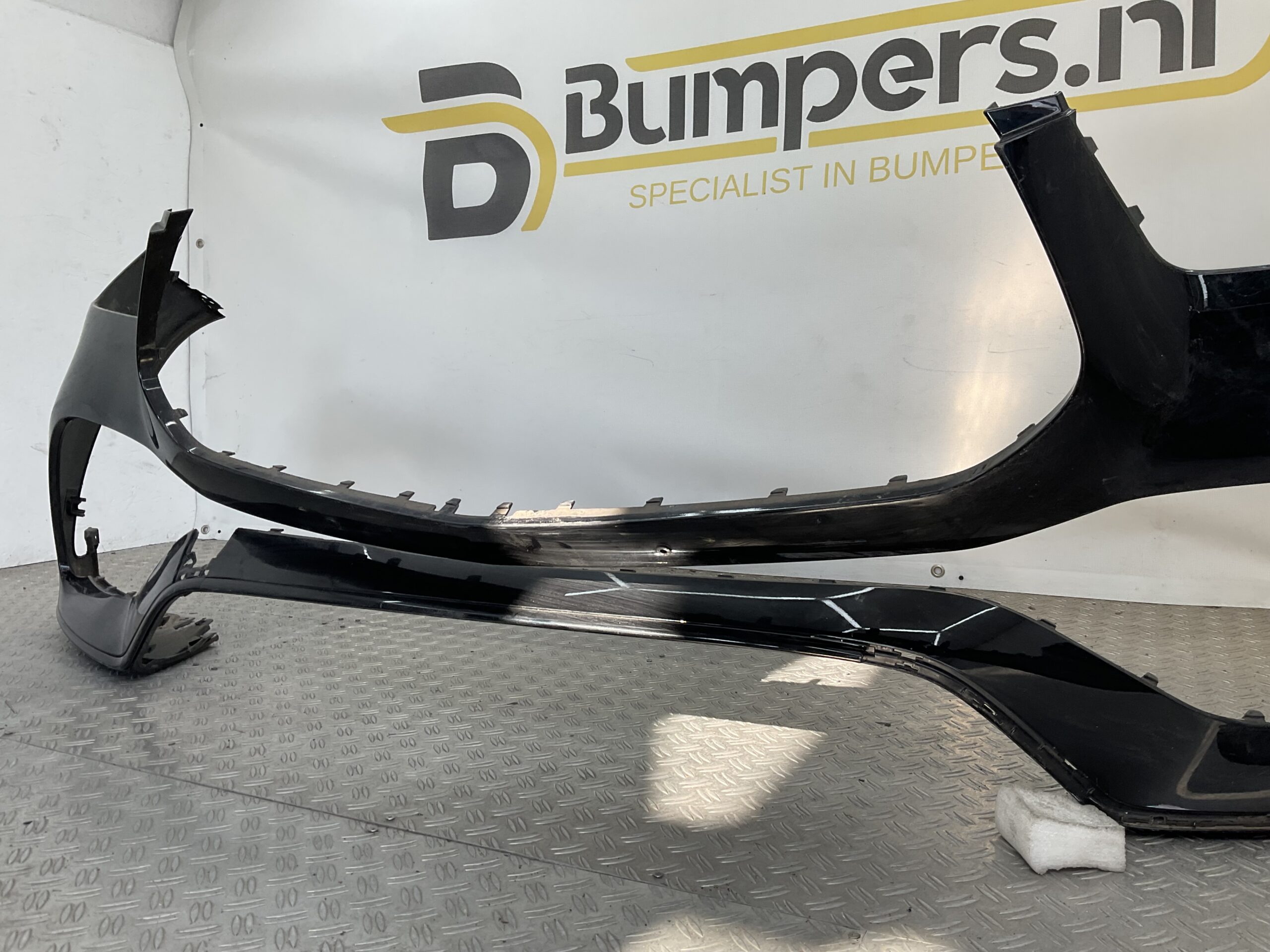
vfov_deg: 48.2
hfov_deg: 61.7
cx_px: 635
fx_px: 1064
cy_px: 476
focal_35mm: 29
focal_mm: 3
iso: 16
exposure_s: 1/193
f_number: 1.8
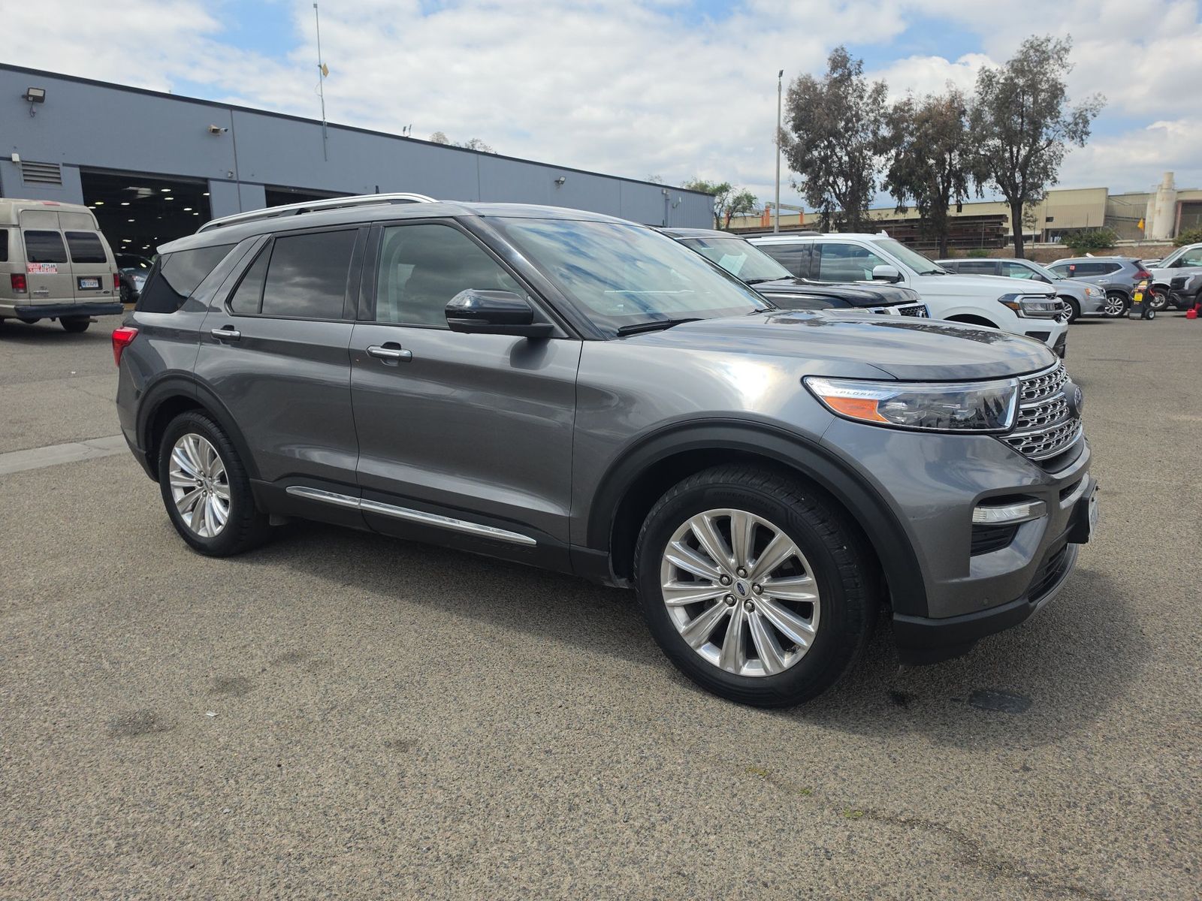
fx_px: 799
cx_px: 601
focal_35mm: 23
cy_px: 450
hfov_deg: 73.9
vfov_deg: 58.9
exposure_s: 1/6806
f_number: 1.4
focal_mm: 6.5
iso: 64
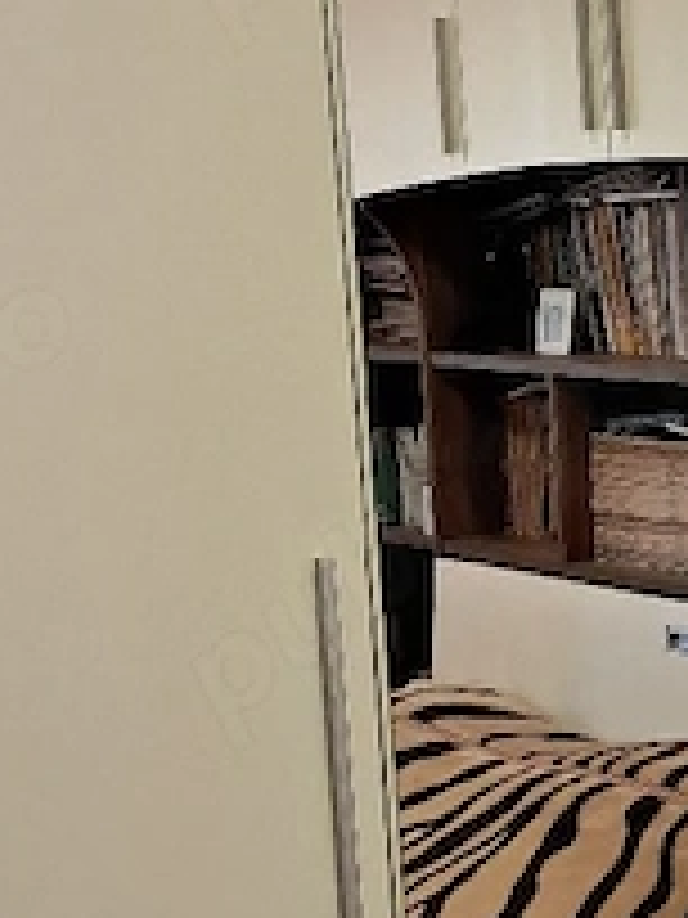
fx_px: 2809
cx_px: 657
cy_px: 608
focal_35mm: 106
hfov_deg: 13.8
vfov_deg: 18.5
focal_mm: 4
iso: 500
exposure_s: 1/33
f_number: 1.8
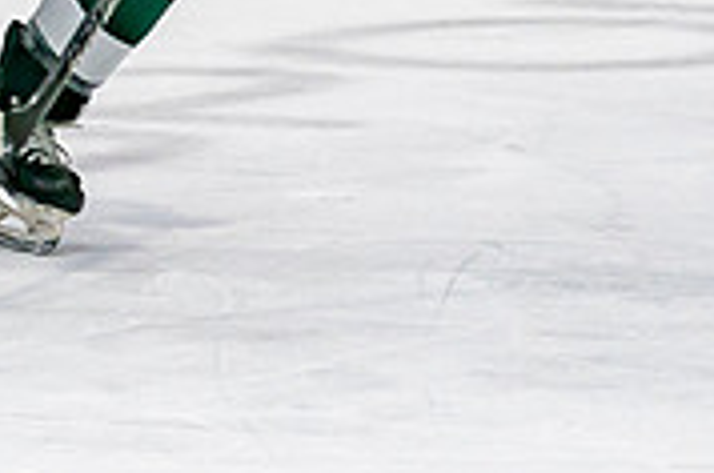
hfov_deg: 3.4
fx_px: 11918
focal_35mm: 602
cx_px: 124
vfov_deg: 2.3
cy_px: -220
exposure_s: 1/640
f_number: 3.2
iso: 500
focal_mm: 102
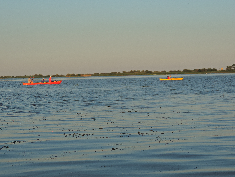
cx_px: 118
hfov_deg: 23.0
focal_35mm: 85
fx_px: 577
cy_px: 88
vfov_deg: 17.4
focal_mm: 15.1
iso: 80
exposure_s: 1/500
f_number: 4
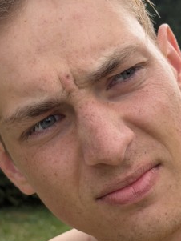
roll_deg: -1.9
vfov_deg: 19.2
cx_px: 78
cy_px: 96
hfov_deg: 14.5
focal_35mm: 102
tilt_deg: -0.4
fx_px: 711
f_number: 1.78
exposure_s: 1/1429
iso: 64
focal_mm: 6.76
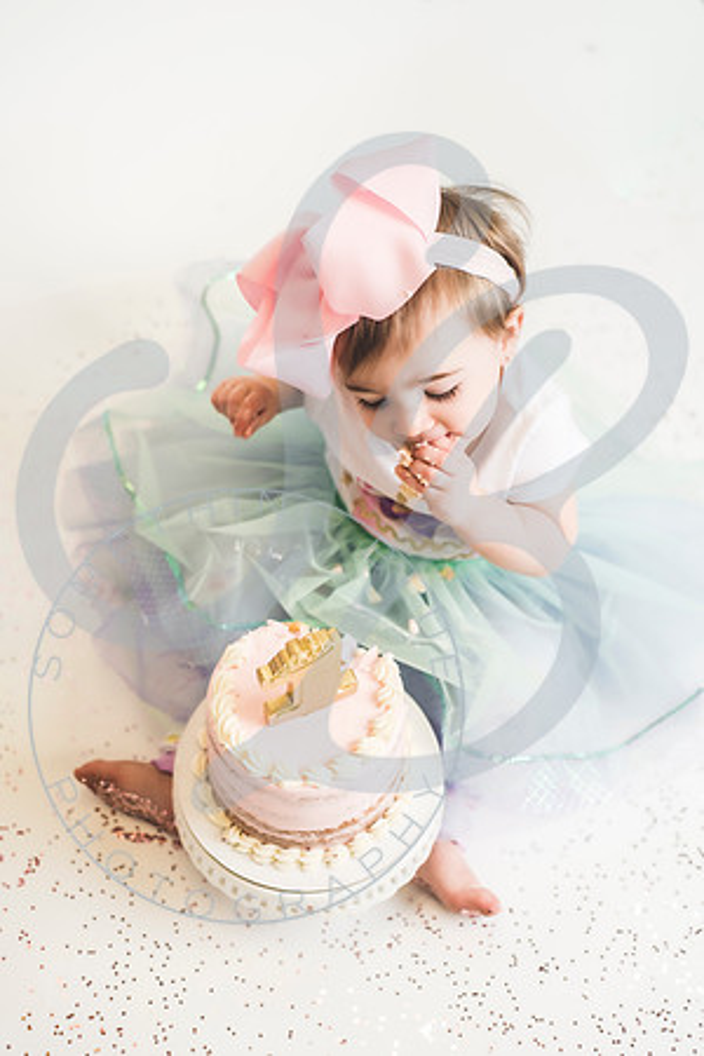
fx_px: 1467
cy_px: 528
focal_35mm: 50
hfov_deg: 27.0
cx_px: 352
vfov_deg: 39.6
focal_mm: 50
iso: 200
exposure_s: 1/160
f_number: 2.8
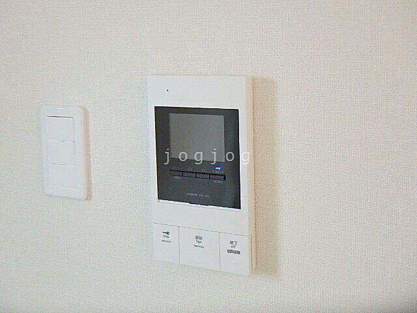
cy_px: 156
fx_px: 590
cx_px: 208
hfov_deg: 38.9
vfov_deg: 29.7
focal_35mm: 49
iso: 640
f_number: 5.2
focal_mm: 8.7
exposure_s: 1/40
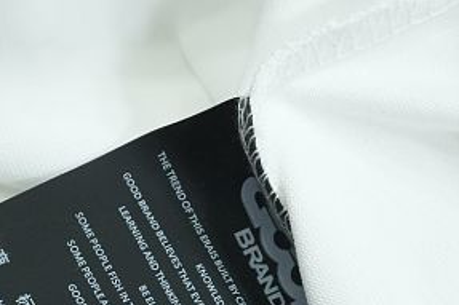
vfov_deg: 12.8
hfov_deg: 19.4
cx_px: 90
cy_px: 373
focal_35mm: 104
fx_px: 1330
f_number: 8
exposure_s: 1/160
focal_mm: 25
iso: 1000
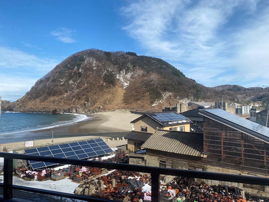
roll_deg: +0.7
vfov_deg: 53.1
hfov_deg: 67.3
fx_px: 202
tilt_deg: +1.2
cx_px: 134
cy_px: 101
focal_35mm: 26
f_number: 1.8
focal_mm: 4.25
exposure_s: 1/2571
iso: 32
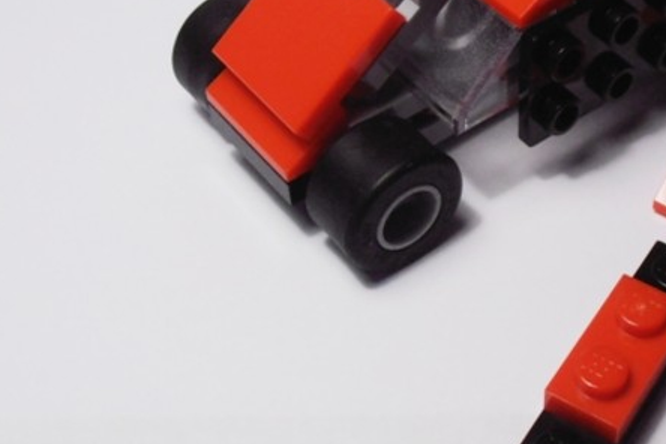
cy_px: 127
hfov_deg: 25.4
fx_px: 1443
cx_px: 560
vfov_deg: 17.4
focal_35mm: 78
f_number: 3.9
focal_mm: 6.61
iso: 80
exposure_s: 1/160
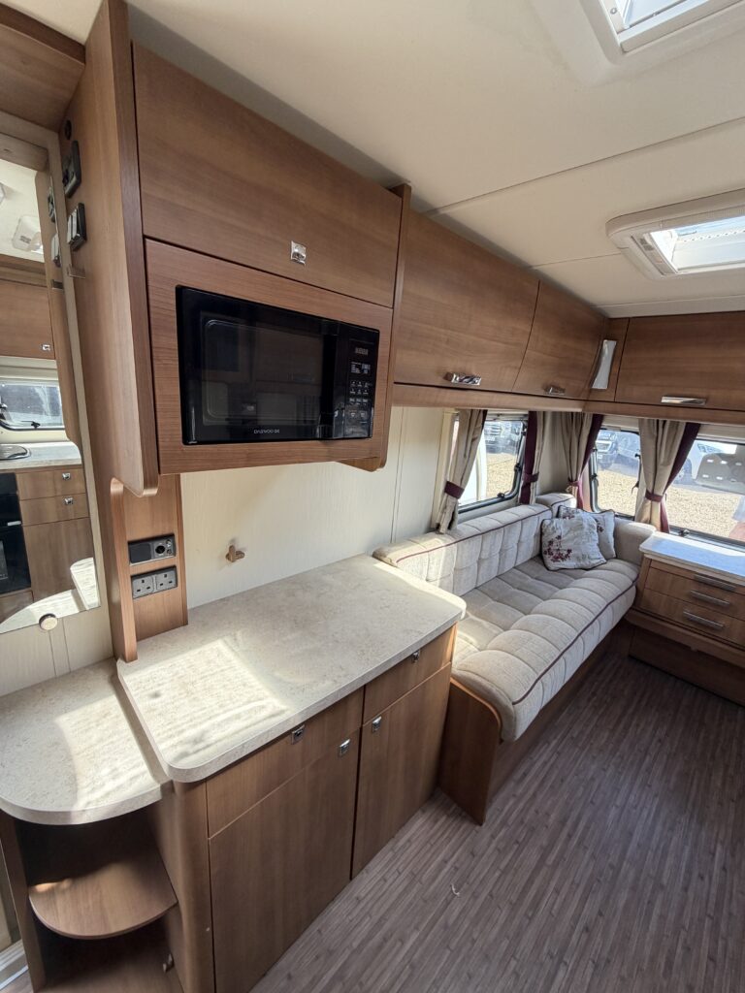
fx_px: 402
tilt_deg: -14.5
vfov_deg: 102.1
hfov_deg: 85.7
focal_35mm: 14
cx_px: 372
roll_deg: -5.3
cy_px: 496
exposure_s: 1/121
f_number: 2.2
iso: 64
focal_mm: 2.22
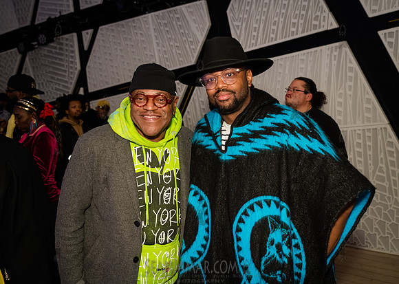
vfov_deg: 36.1
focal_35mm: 39
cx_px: 215
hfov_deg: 49.1
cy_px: 147
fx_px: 436
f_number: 3.5
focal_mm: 35
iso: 10000
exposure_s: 1/400
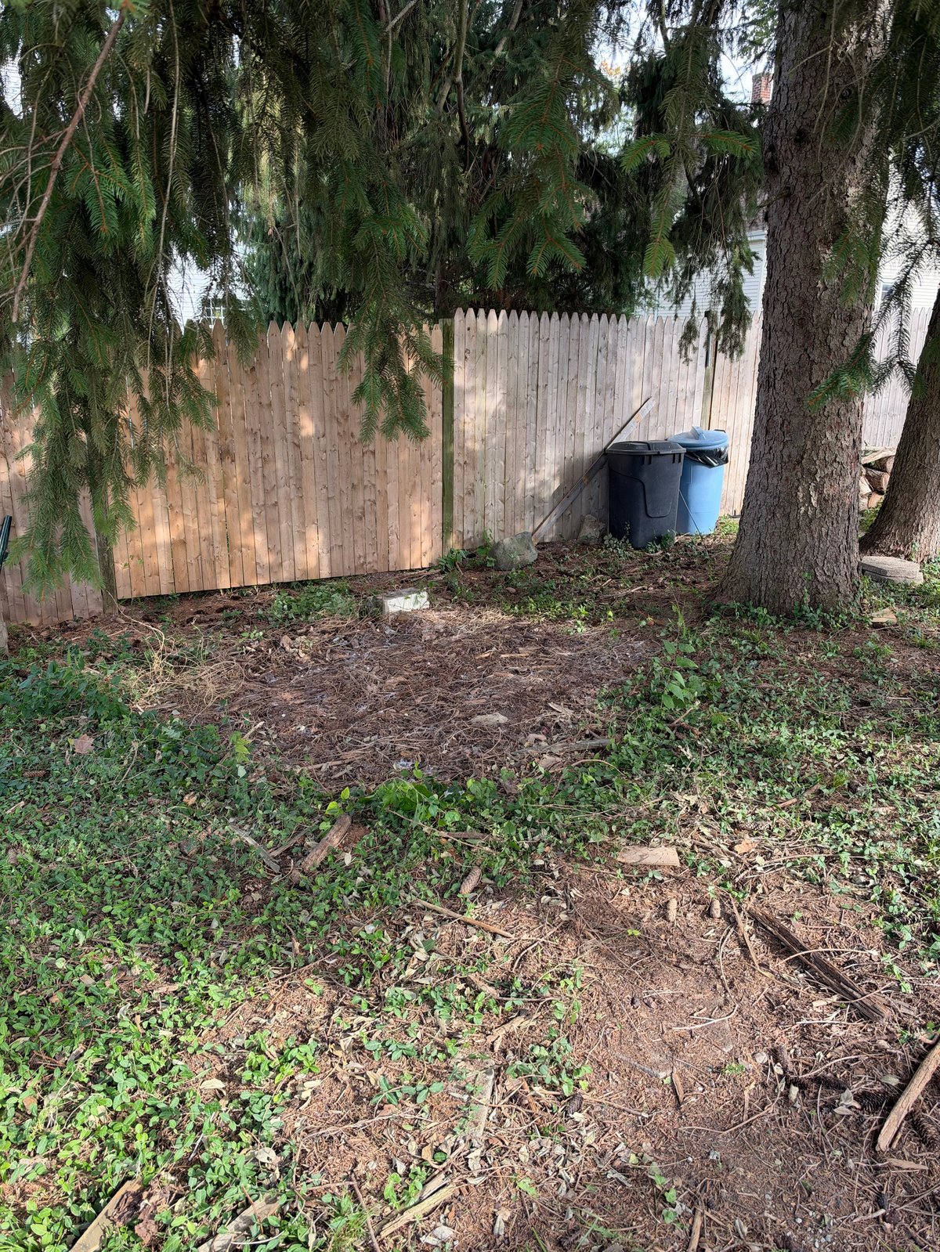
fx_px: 869
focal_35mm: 24
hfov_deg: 56.8
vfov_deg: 71.6
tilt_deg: -16.4
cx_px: 470
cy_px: 626
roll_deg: -2.0
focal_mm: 6.93
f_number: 1.8
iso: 64
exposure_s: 1/284
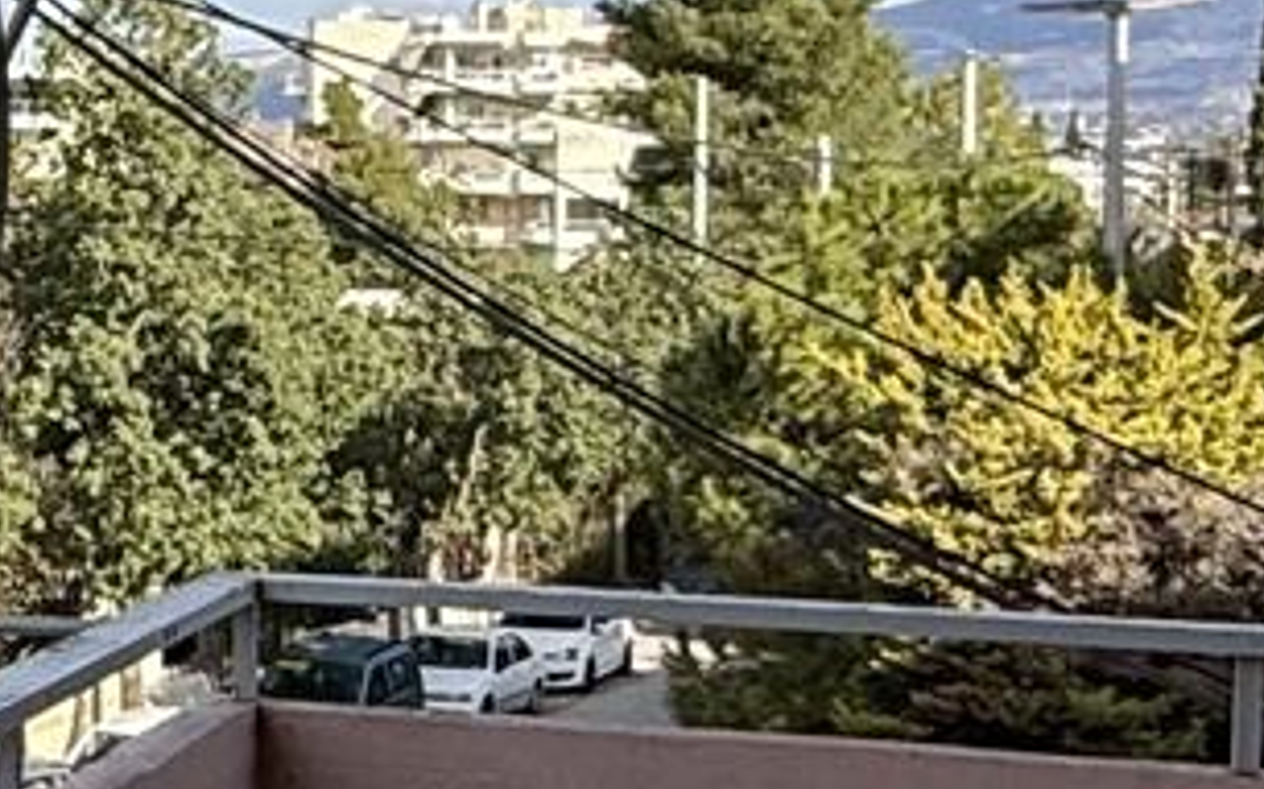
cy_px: 273
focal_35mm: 93
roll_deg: -1.3
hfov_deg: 19.6
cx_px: -587
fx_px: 3202
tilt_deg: +0.1
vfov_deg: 14.0
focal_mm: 2.22
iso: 50
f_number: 2.2
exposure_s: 1/2320
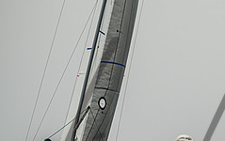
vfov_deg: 2.1
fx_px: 3794
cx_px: 294
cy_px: 129
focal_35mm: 618
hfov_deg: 3.4
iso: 220
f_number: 5
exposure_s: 1/4000
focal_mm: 190
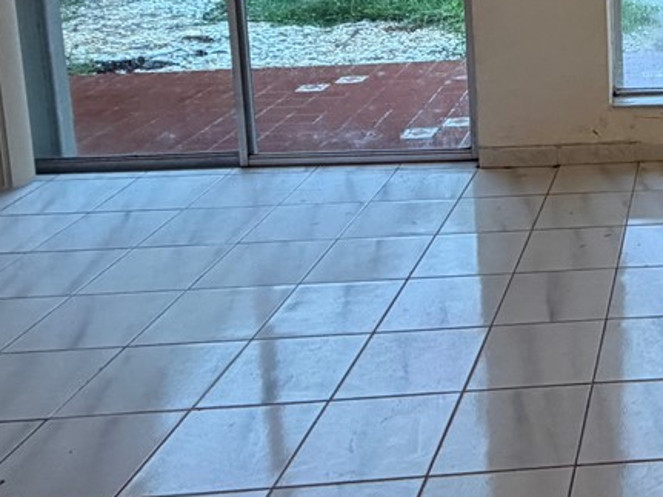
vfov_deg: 26.1
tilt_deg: -9.6
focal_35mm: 52
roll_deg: -0.4
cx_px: 852
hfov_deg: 29.8
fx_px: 996
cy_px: -35
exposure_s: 1/120
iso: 200
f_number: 2.2
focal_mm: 2.22
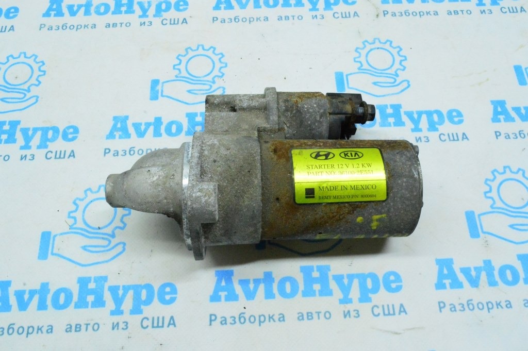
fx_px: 462
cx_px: 264
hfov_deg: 59.5
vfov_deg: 41.6
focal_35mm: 32
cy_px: 176
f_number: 25
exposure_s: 1/30
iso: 6400
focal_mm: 21
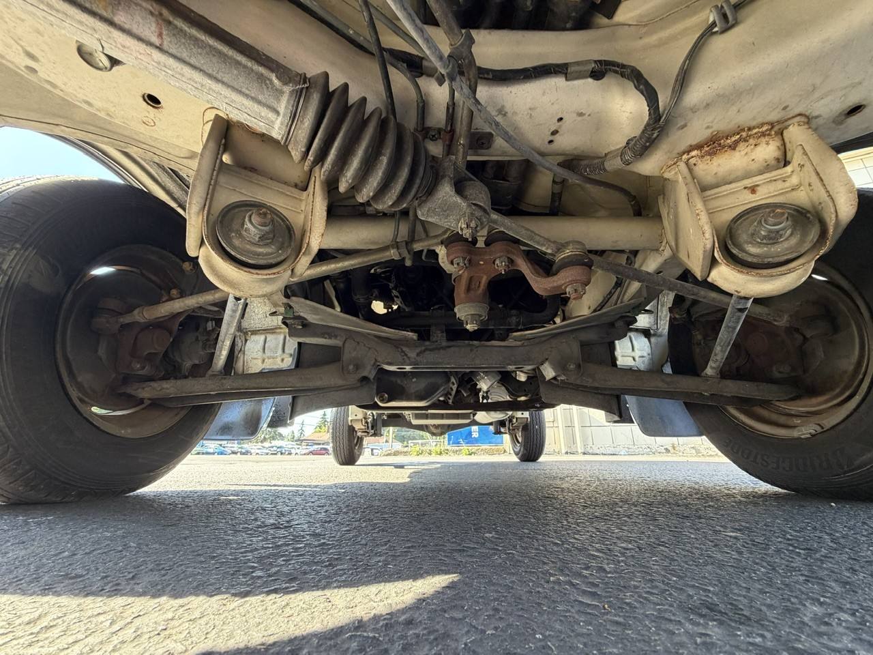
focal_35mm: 14
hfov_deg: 102.1
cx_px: 436
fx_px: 353
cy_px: 328
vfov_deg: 85.7
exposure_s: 1/121
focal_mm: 2.22
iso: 200
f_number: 2.2
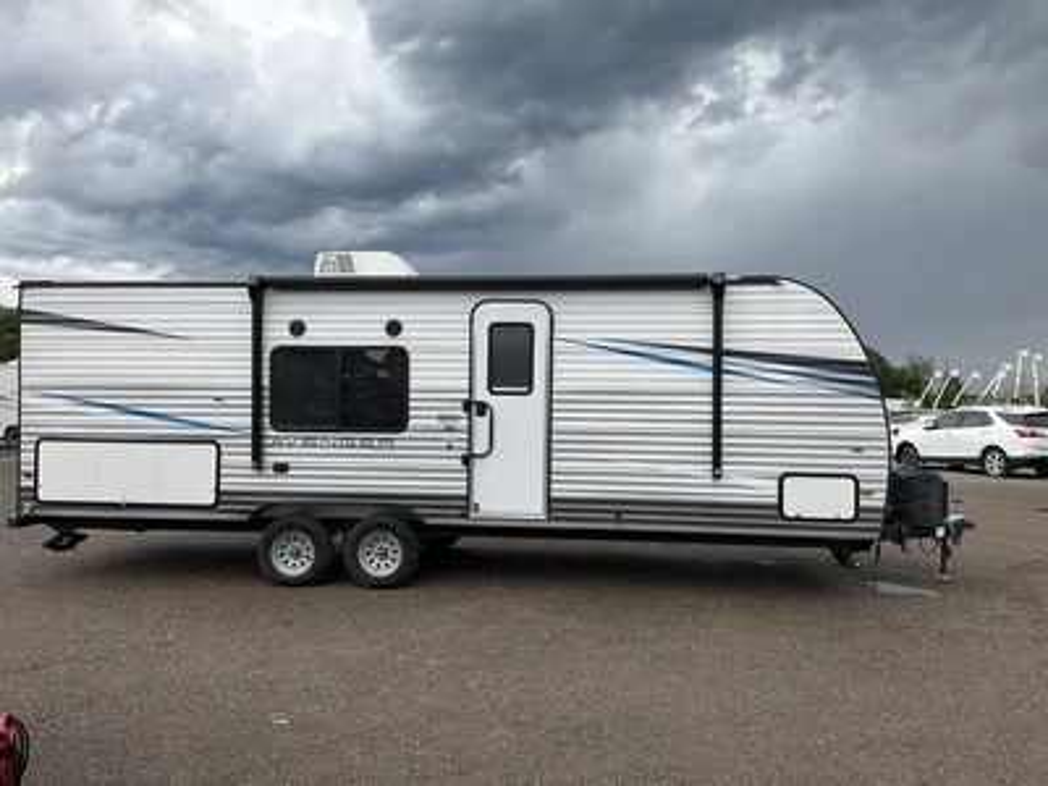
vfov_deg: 48.2
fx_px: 878
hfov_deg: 61.7
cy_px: 393
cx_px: 524
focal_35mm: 29
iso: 25
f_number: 1.8
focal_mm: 3
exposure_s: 1/929
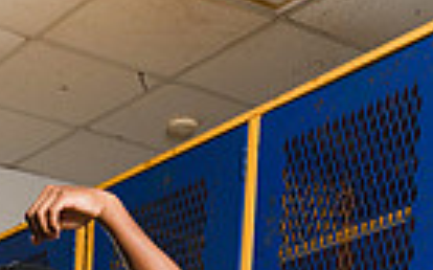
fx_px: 1297
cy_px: 640
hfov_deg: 18.3
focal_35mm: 110
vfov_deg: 10.3
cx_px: -31
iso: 125
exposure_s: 1/250
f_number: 11
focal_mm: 33
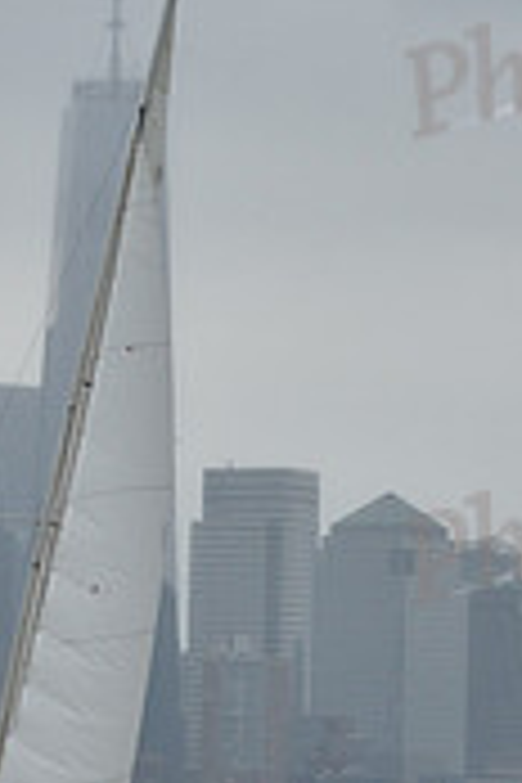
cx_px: 173
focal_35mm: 387
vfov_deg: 5.3
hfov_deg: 3.6
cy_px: 320
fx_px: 8417
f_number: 9
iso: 400
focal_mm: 116
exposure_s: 1/800
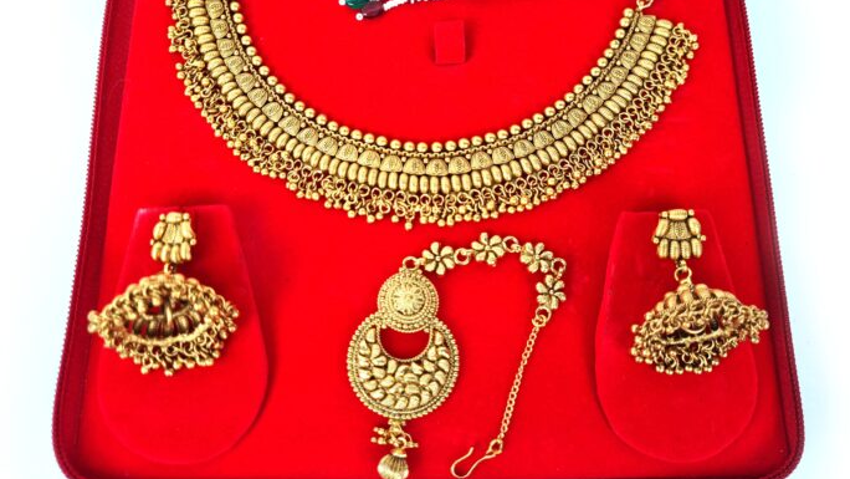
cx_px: 425
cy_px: 203
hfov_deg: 66.1
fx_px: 654
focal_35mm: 29
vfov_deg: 40.1
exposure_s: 1/167
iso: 50
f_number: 1.8
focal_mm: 5.4
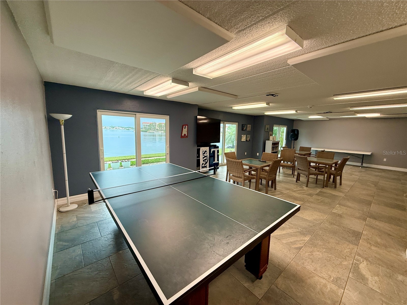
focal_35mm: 14
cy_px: 152
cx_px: 204
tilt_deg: -6.8
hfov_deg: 102.1
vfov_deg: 85.7
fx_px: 165
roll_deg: -0.7
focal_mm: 2.22
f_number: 2.2
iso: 125
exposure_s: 1/120
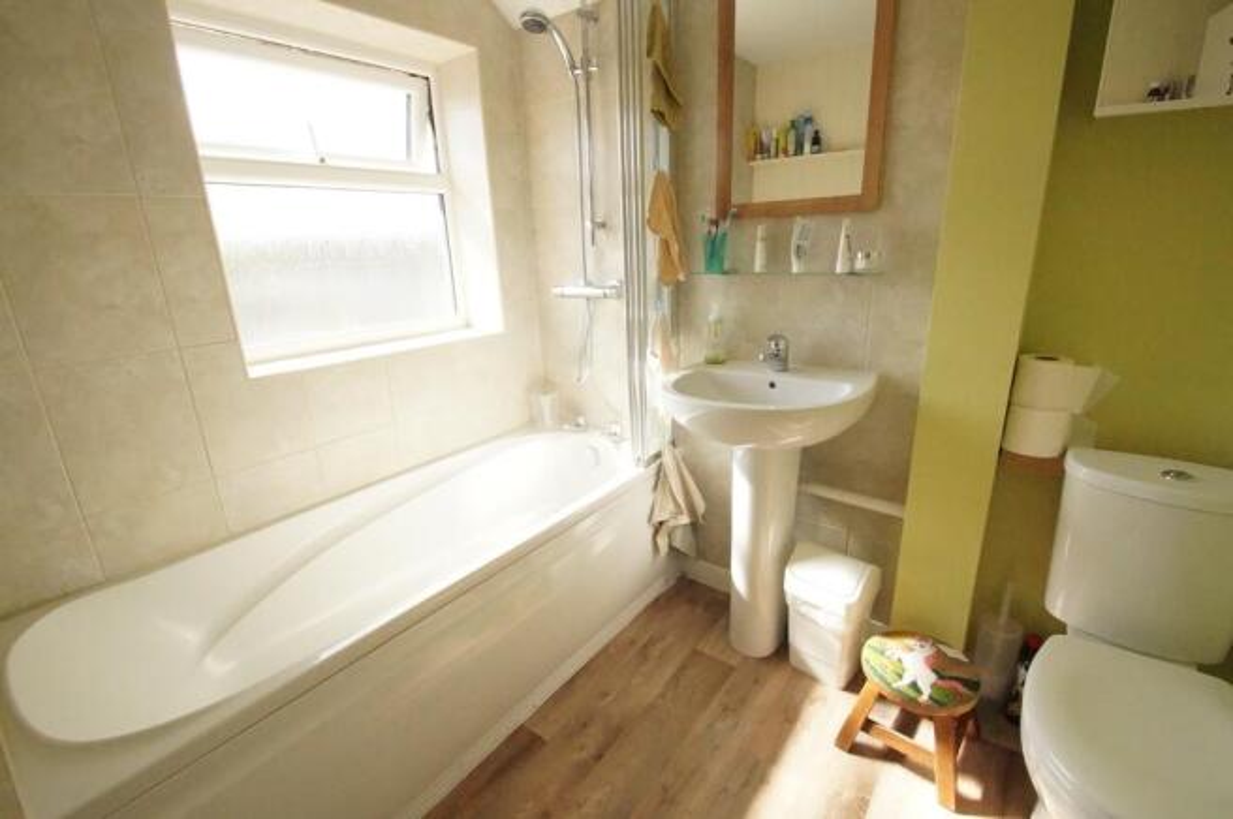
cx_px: 616
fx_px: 513
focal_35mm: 15
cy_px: 410
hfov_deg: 100.4
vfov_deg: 77.2
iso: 6400
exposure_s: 1/640
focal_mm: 10
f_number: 9
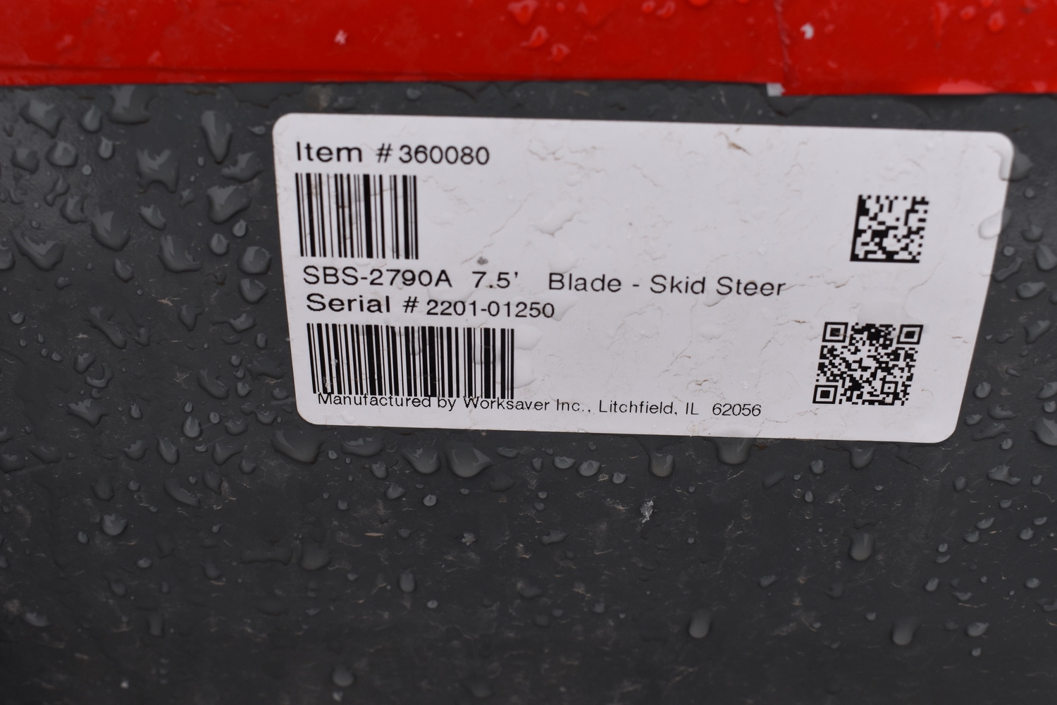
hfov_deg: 43.6
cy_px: 352
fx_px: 1321
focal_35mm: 45
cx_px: 528
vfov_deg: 29.9
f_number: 8
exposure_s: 1/250
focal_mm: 30
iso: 250
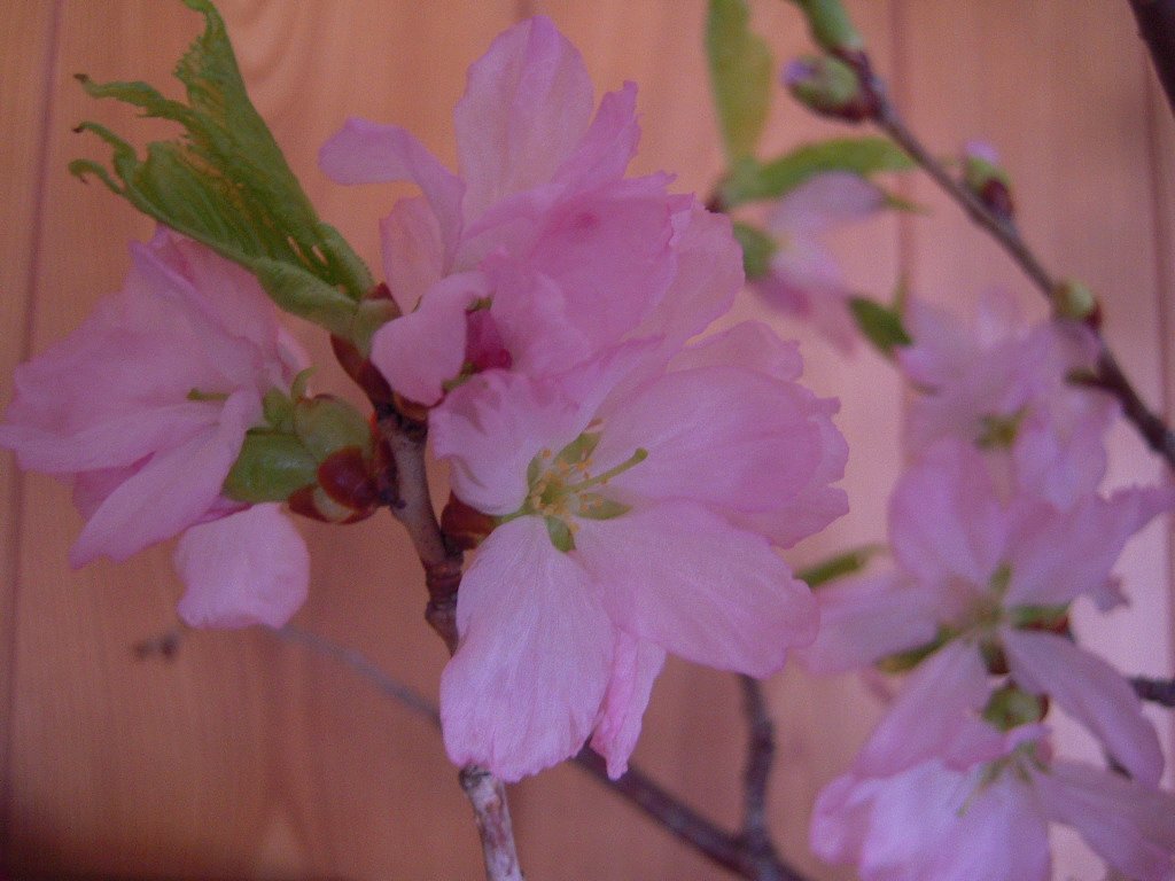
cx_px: 588
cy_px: 440
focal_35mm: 34
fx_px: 1154
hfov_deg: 54.0
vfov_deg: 41.8
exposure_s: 1/13
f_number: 2.9
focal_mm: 6
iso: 400
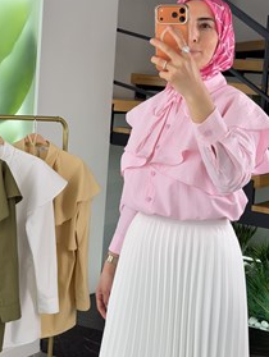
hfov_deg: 20.8
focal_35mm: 71
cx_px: 118
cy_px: 132
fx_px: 734
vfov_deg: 27.3
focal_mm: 6.76
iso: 64
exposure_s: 1/182
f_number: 1.78
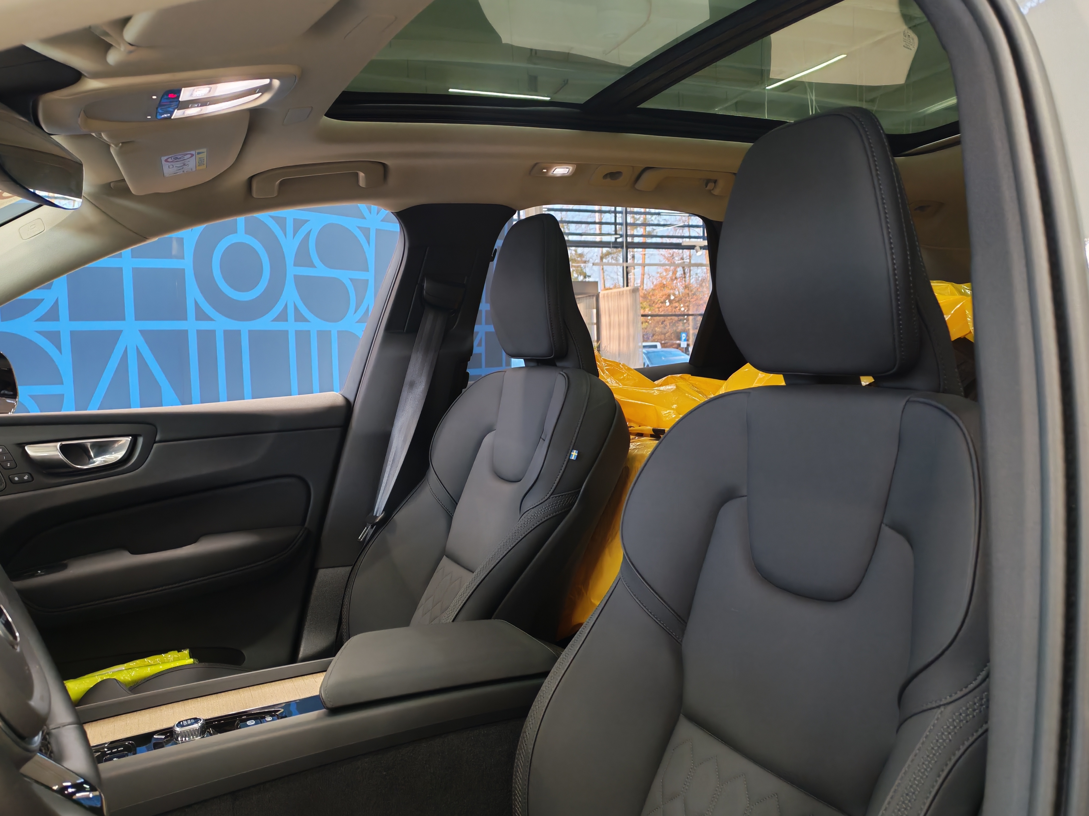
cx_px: 544
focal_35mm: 32
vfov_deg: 44.2
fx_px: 1007
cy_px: 408
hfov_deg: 56.8
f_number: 1.9
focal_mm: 6.12
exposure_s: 1/50
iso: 1000
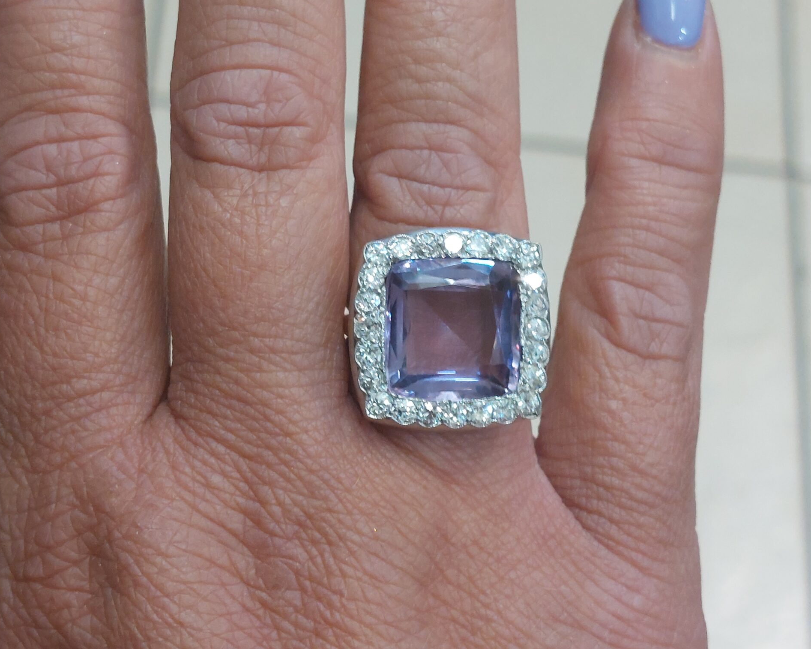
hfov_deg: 54.2
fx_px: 792
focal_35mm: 33
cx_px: 405
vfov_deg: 43.7
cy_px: 203
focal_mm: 5.23
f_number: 1.8
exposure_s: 1/50
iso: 125
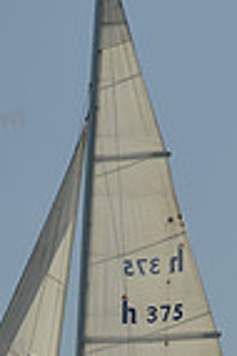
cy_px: 478
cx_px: 156
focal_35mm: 284
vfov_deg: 7.2
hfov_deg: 4.8
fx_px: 2811
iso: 200
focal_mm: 70
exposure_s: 1/800
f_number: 7.1
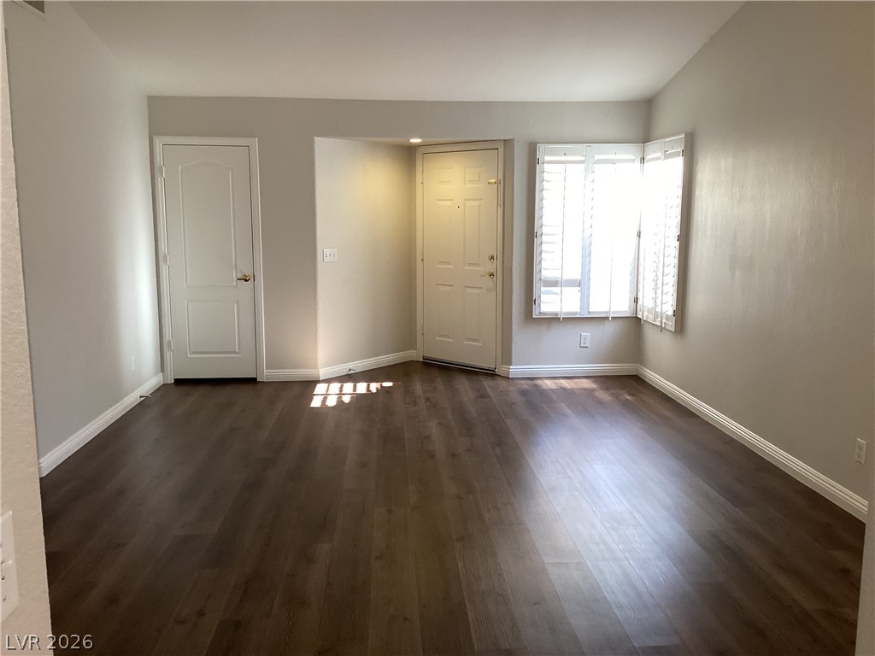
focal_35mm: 31
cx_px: 438
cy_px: 328
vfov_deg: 45.4
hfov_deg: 58.4
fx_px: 784
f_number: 2.4
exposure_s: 1/50
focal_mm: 3.3
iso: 160
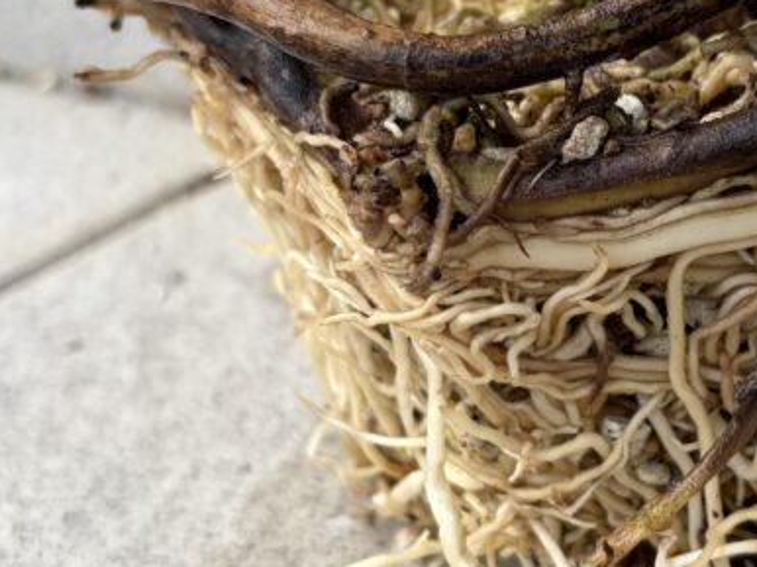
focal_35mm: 69
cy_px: 167
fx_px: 1508
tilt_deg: -21.9
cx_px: 639
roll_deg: +1.7
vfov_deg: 21.2
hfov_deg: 27.4
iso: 50
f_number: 1.6
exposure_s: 1/629
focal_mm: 5.96
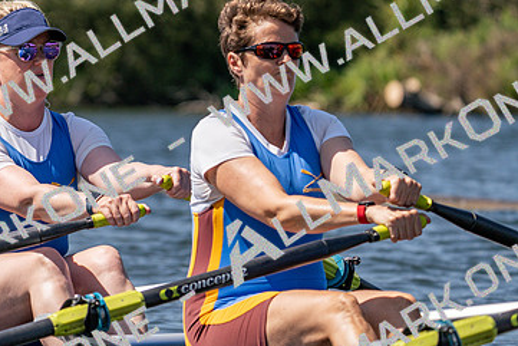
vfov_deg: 3.5
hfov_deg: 5.2
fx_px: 5671
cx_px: 103
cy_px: 151
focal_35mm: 394
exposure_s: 1/2000
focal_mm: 245
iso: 250
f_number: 5.6
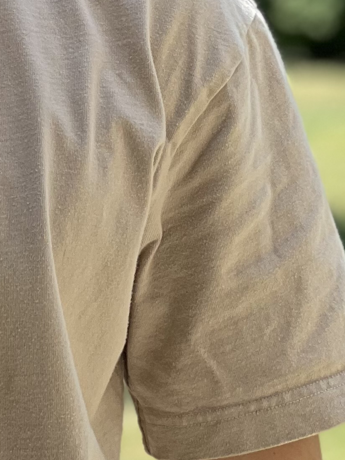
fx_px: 3747
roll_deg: +0.5
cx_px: -190
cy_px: -352
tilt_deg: +4.1
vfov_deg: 6.9
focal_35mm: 282
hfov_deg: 5.2
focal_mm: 9
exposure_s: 1/184
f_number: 2.8
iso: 32
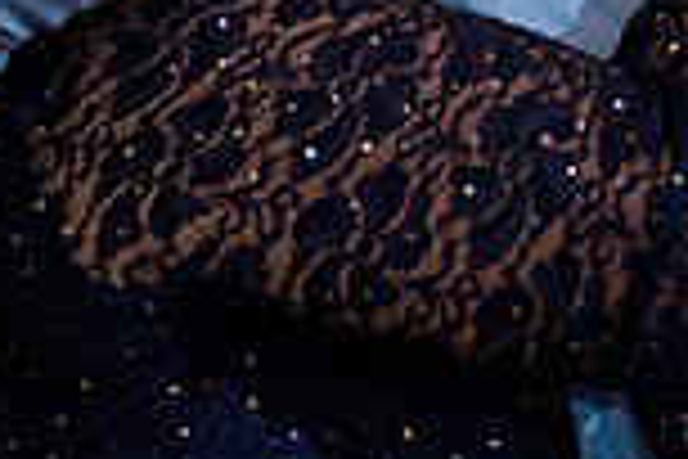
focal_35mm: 251
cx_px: 270
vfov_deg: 5.4
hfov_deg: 8.2
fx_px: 4797
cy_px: -191
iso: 1250
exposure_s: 1/125
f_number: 3.2
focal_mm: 66
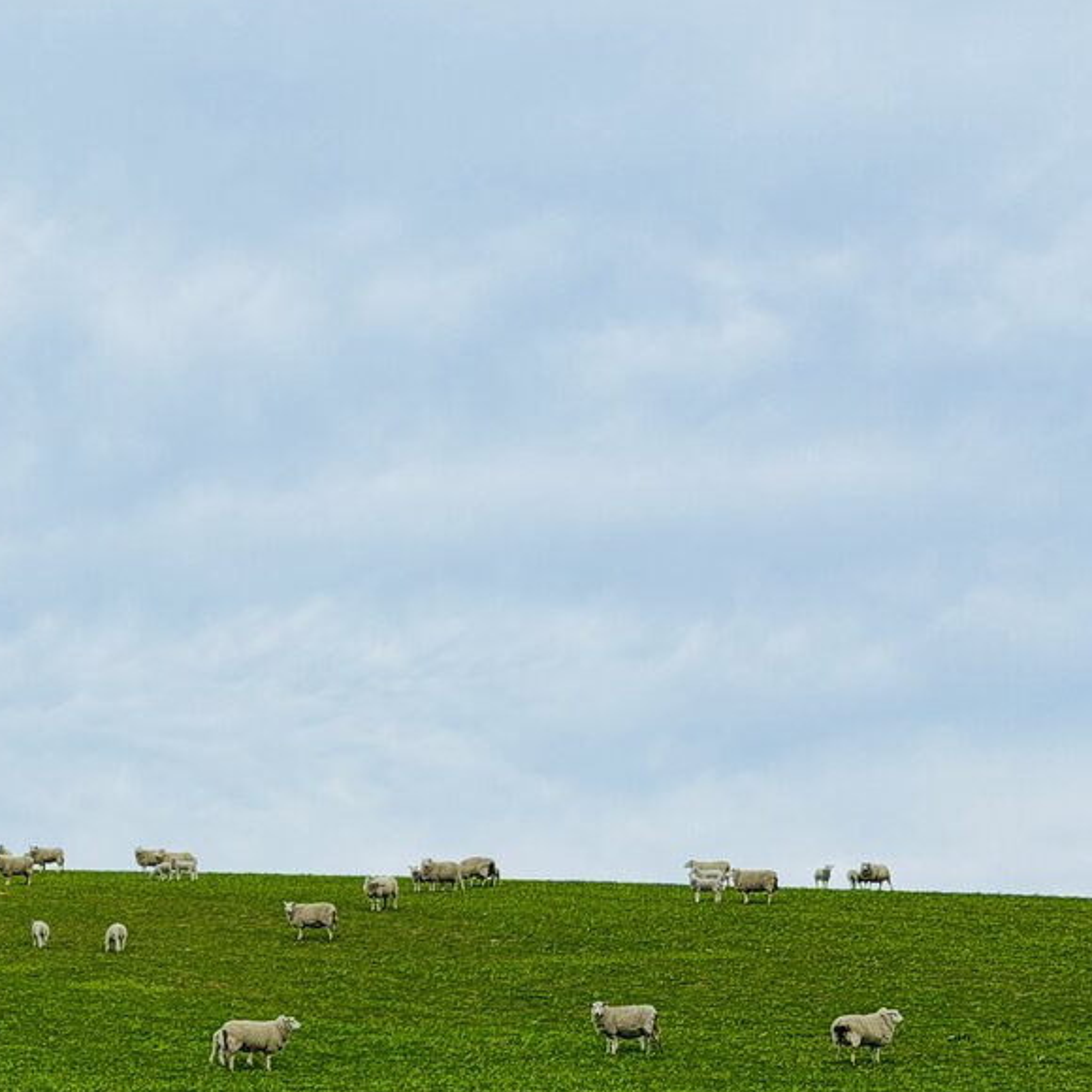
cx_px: -233
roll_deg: -1.3
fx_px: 4176
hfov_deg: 14.4
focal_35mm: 117
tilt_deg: +7.4
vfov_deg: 14.9
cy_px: 732
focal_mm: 6.76
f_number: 1.78
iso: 64
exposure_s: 1/4329
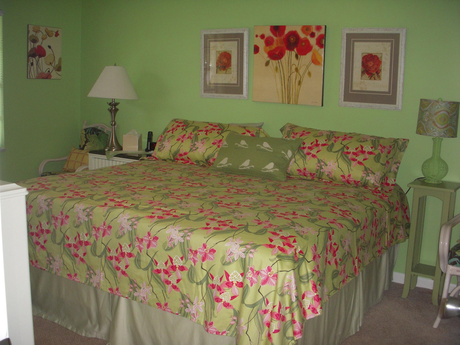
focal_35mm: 38
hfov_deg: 49.0
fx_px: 505
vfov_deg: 37.7
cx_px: 230
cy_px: 172
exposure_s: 1/80
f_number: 3.3
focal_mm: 6.3
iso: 250
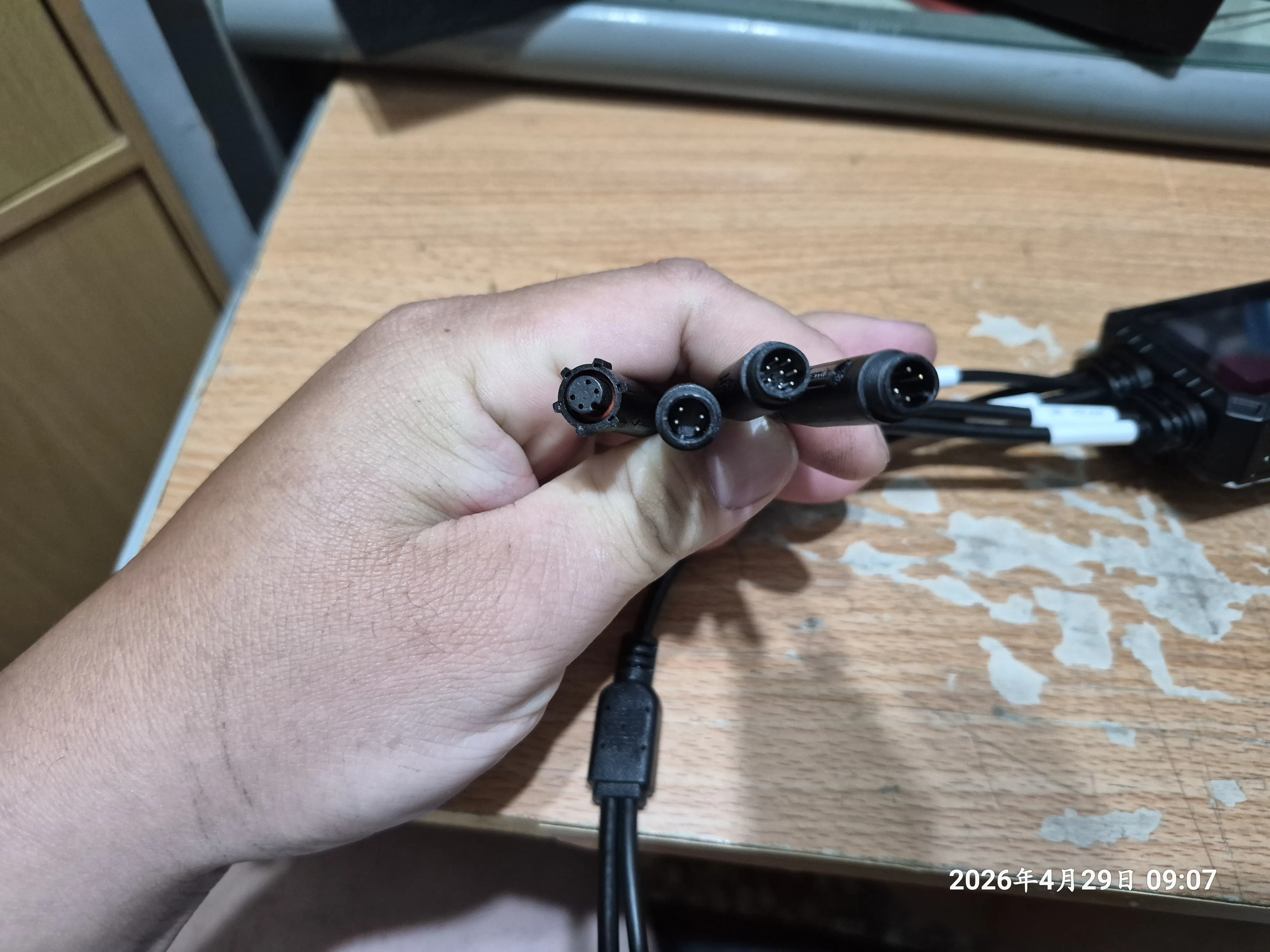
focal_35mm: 23
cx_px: 635
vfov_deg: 58.9
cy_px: 476
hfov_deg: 73.9
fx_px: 844
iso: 1000
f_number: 1.8
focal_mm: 5.4
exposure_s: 1/120
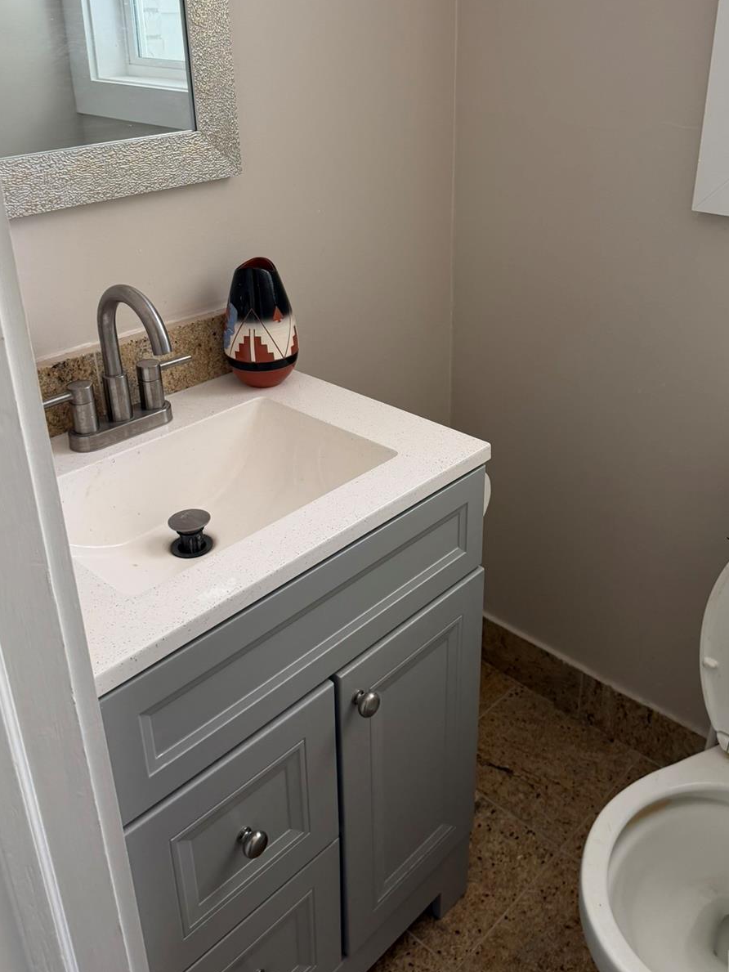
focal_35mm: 31
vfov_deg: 58.1
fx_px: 870
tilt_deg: -24.2
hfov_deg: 45.4
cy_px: 413
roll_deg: -0.5
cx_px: 404
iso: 200
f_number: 1.78
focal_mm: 6.76
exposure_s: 1/96
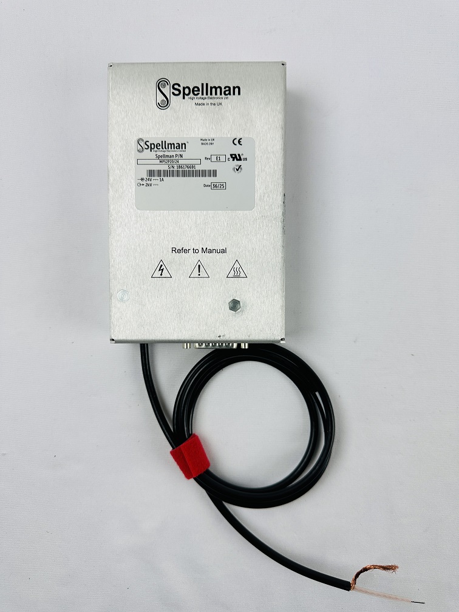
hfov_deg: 56.8
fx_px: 424
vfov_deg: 71.6
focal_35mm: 24
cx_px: 230
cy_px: 306
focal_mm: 6.86
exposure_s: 1/146
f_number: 1.78
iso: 64
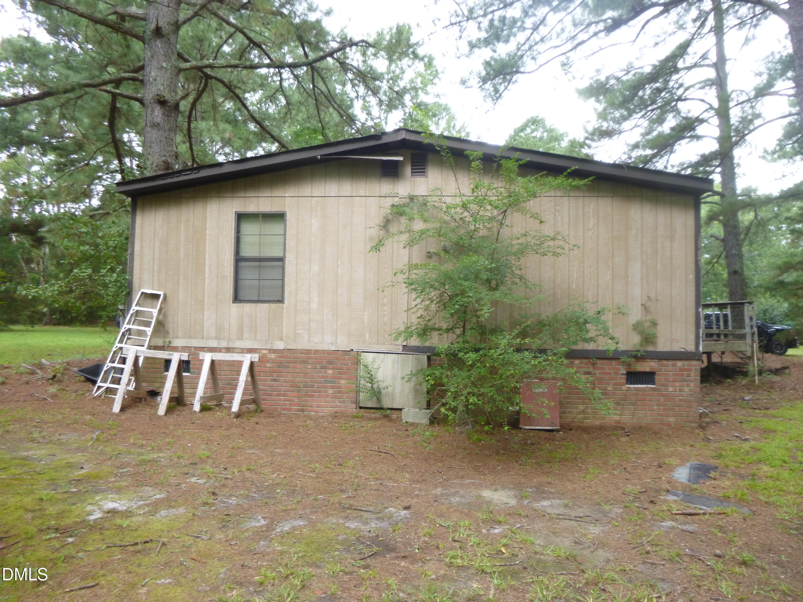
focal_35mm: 25
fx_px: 580
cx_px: 402
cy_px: 301
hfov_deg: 69.4
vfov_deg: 54.9
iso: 160
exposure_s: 1/60
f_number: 3.9
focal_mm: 4.5
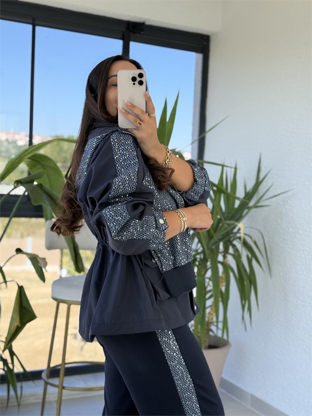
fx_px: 577
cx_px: 156
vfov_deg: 39.7
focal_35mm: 48
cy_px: 208
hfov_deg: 30.3
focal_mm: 6.76
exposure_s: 1/828
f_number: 1.78
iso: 100
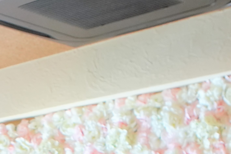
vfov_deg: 10.4
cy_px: 332
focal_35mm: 119
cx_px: -21
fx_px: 764
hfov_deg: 16.7
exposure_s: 1/160
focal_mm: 24
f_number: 4
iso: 3200
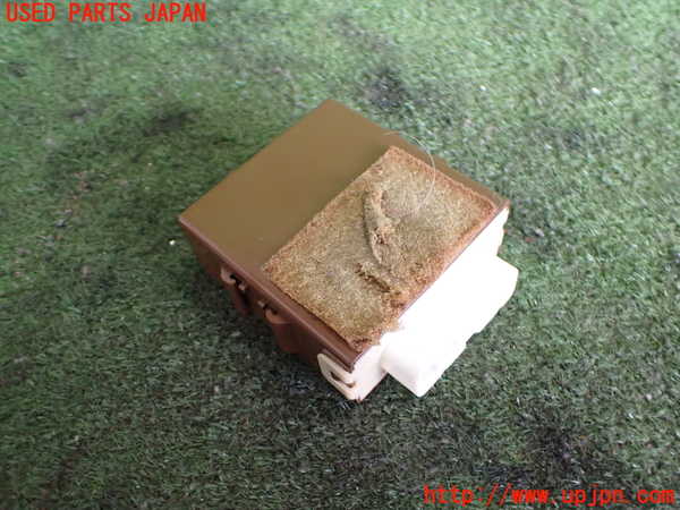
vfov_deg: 46.8
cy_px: 255
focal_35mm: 30
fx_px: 589
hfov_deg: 60.0
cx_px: 340
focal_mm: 5.4
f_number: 2.3
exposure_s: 1/125
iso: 800
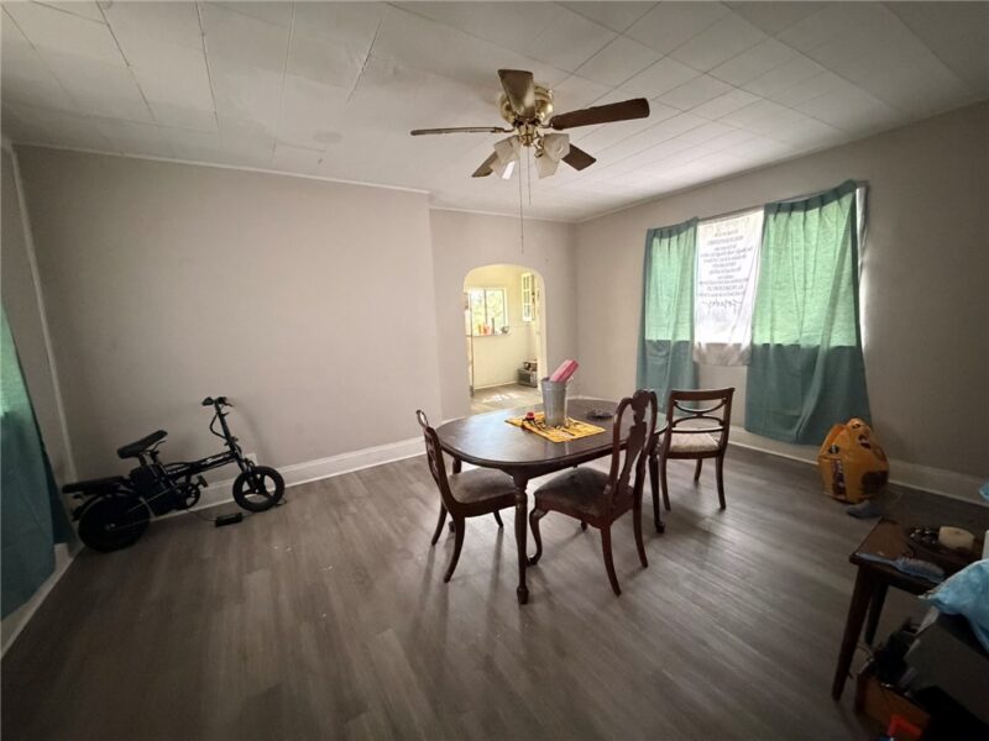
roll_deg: +2.6
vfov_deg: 85.7
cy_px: 370
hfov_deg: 102.1
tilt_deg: -8.6
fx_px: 400
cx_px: 494
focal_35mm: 14
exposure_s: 1/52
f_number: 2.2
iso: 1250
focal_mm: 2.22
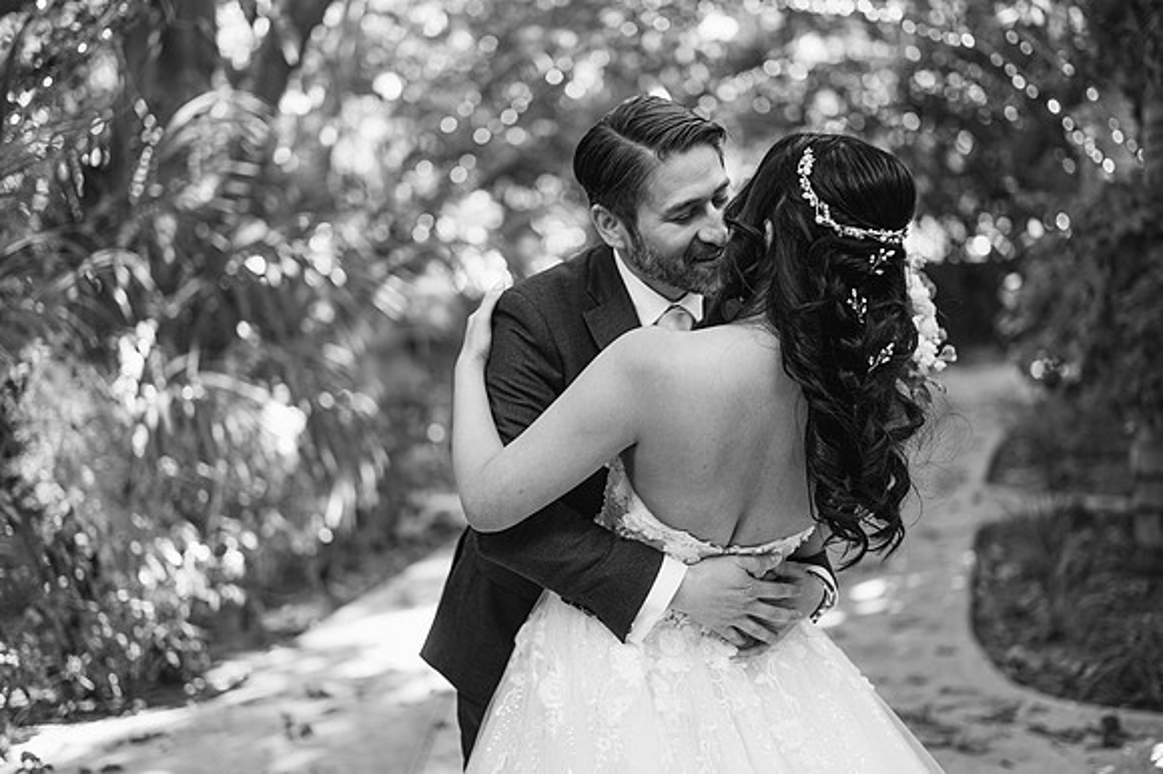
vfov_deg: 27.0
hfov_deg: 39.6
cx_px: 582
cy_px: 387
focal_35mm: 50
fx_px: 1614
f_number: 1.8
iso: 160
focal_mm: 50
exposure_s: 1/125
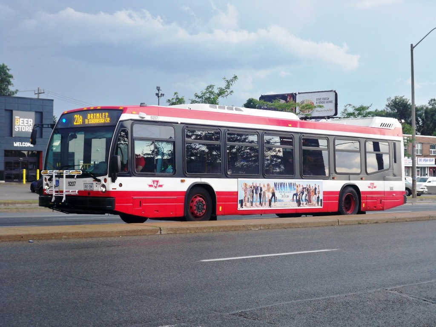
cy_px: 164
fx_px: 856
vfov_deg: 21.6
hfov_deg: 28.6
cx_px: 218
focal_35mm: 68
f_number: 4.5
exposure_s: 1/100
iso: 100
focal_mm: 12.1
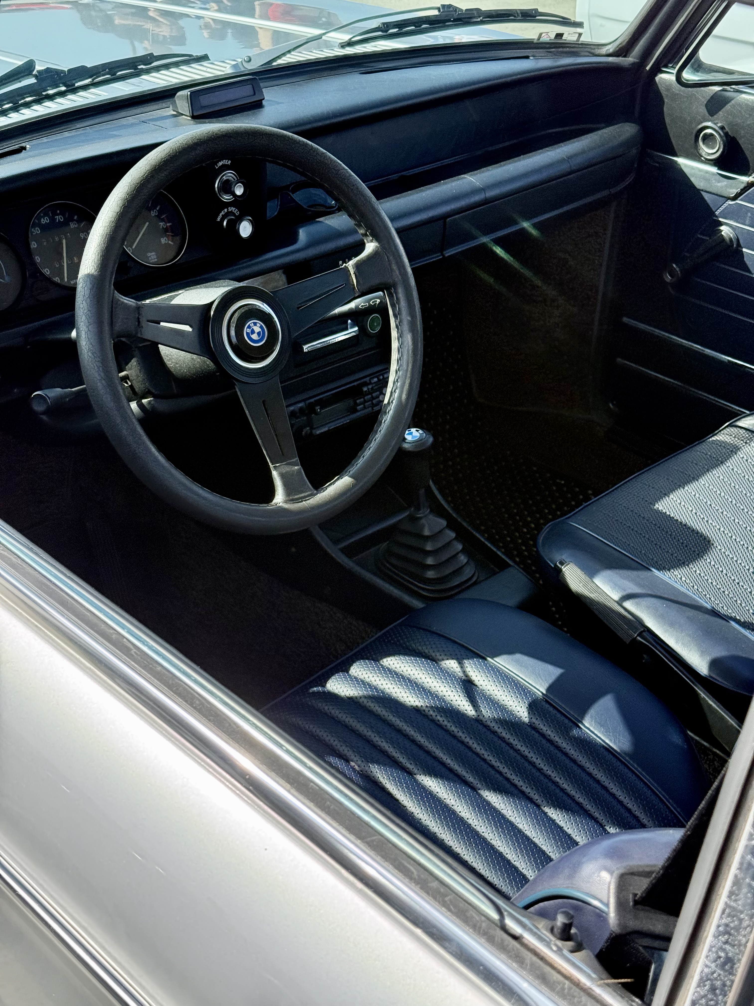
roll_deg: -3.1
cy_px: 503
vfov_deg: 39.7
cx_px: 377
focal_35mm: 48
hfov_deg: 30.3
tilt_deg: -32.3
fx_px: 1394
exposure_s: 1/1133
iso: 100
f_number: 1.78
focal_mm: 6.76
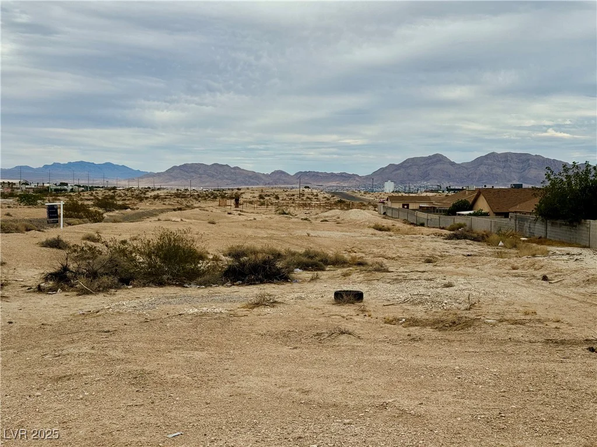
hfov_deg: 39.7
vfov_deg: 30.3
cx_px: 298
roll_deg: -0.6
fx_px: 828
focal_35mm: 48
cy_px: 224
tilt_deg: -3.8
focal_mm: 6.76
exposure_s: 1/5848
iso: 64
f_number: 1.78
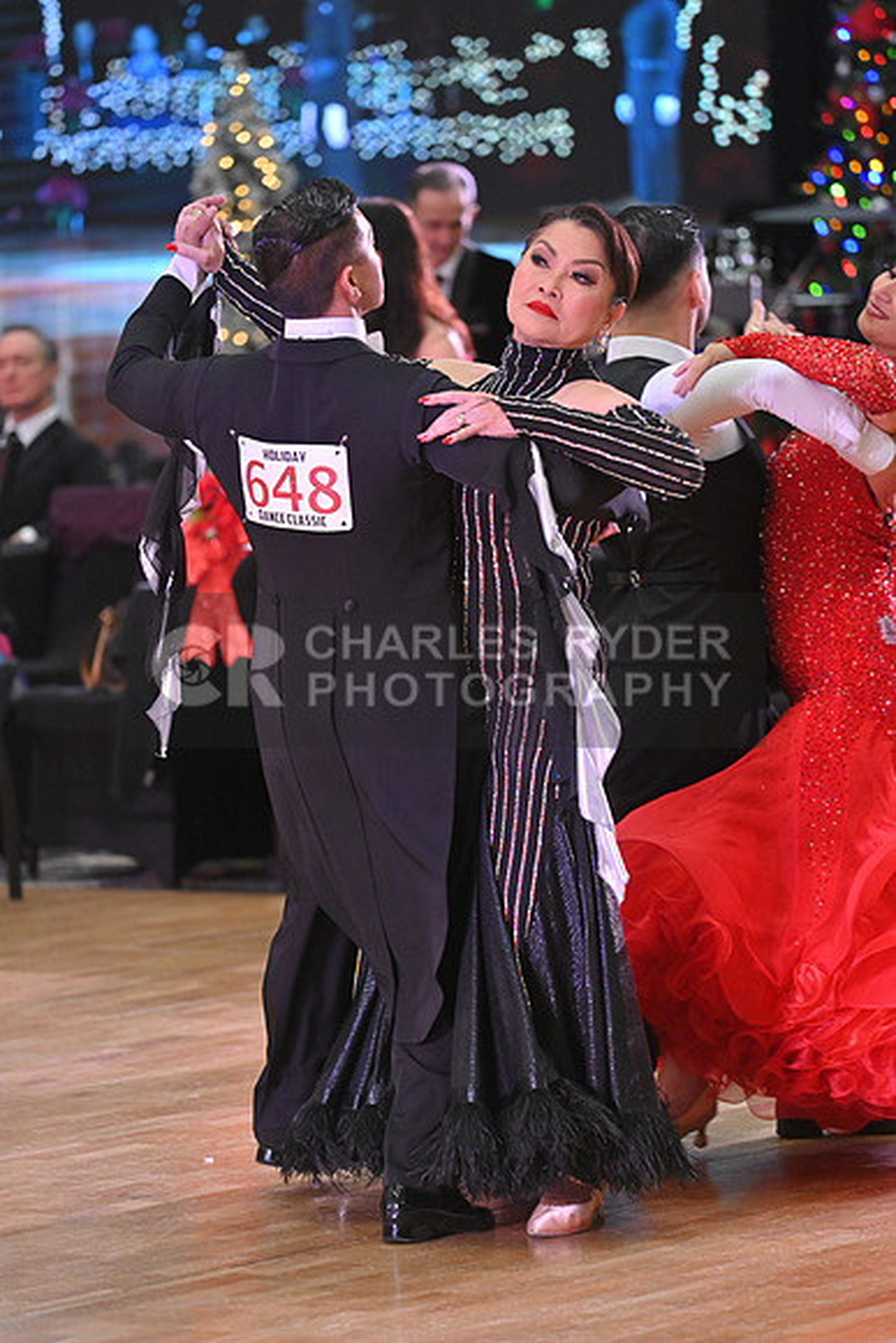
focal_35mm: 200
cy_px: 672
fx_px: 7462
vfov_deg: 10.3
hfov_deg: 6.9
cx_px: 448
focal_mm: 200
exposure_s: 1/400
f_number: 4
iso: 3200
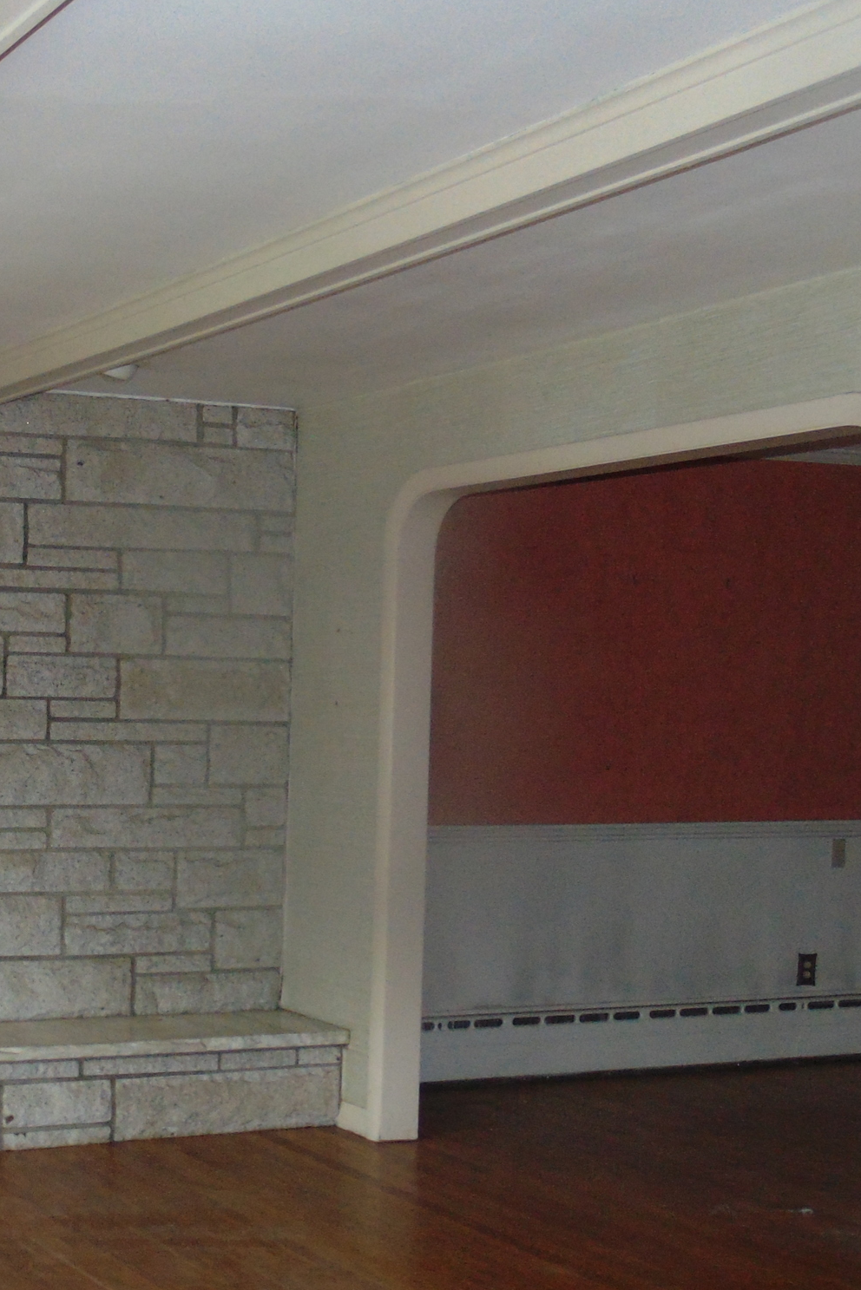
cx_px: 36
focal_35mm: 58
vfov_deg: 34.3
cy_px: 811
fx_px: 2080
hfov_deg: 22.6
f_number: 3
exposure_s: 1/40
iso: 200
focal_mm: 4.9
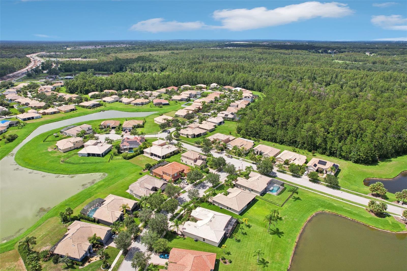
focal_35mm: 22
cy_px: 136
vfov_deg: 57.2
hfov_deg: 78.6
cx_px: 204
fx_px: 249
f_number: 2.8
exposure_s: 1/2500
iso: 130
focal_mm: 8.4
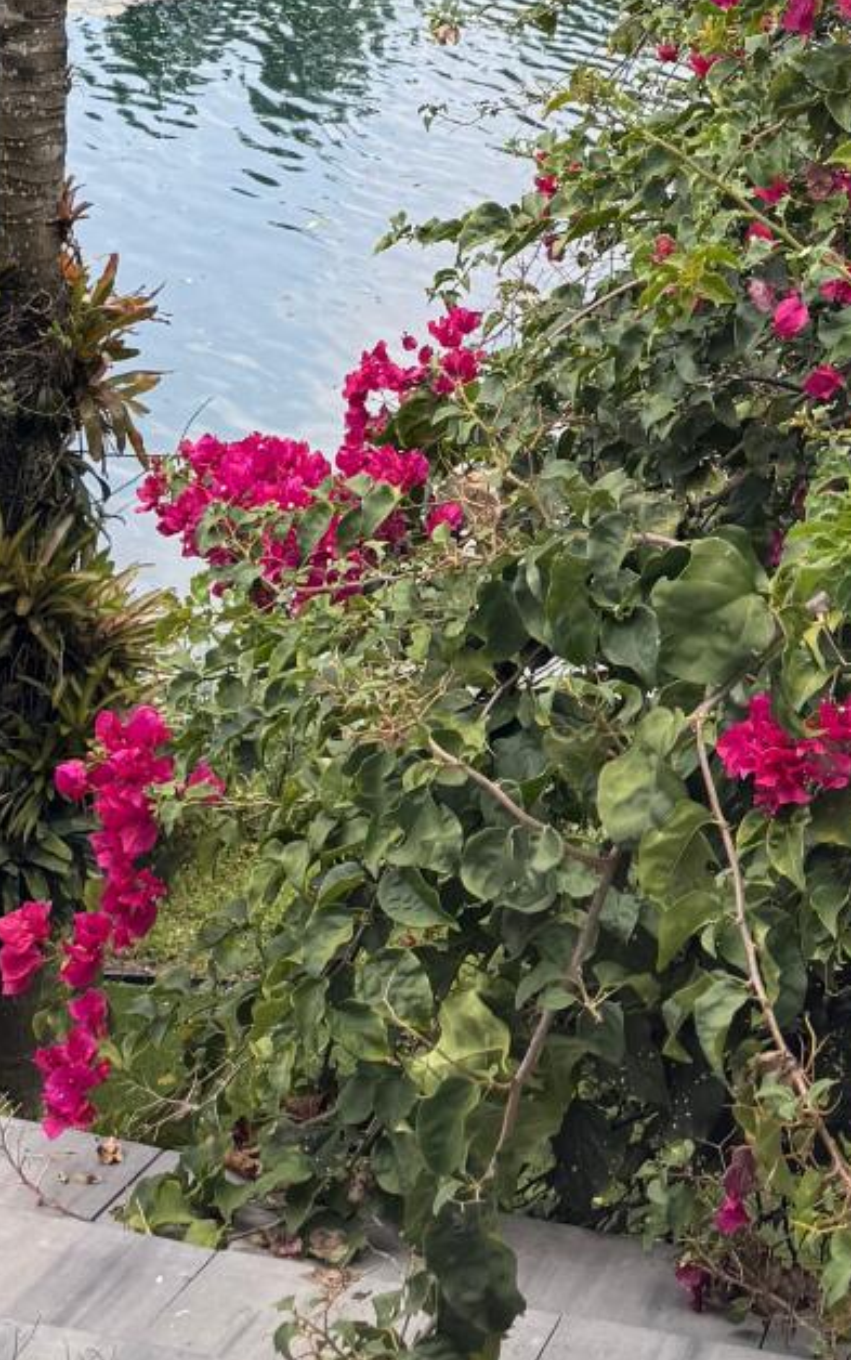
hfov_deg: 16.1
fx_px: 3003
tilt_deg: -9.5
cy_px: -492
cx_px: 533
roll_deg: -0.6
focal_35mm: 81
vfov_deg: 22.4
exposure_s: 1/136
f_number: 1.78
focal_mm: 6.76
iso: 100
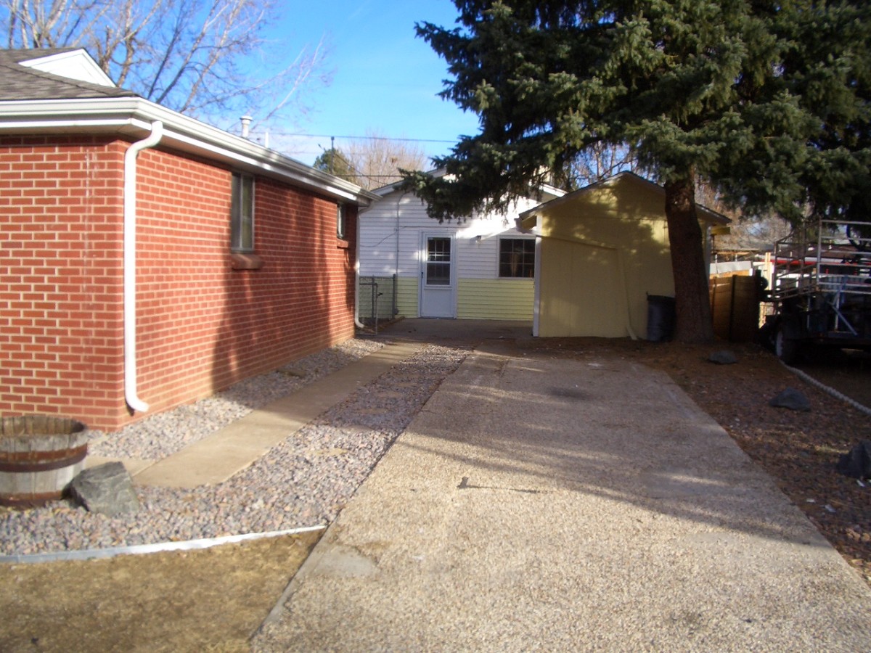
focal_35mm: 35
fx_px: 881
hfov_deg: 52.6
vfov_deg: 40.7
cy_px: 326
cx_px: 436
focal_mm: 5.8
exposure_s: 1/250
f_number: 4.3
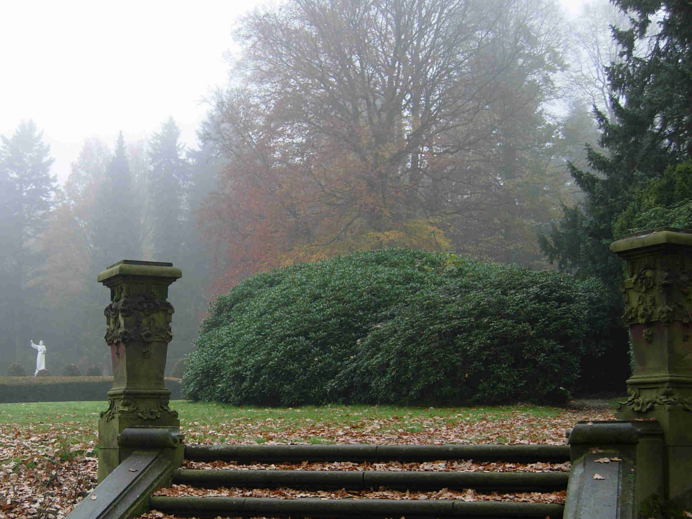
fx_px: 1120
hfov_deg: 34.0
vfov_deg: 25.9
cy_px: 375
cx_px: 217
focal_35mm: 56
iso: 50
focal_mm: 7.5
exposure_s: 1/80.6
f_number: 3
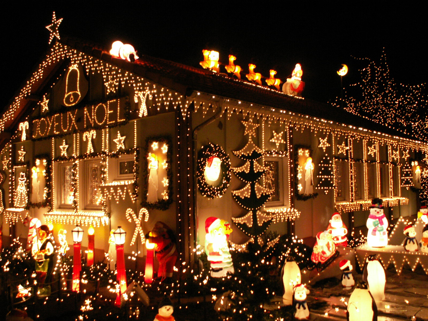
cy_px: 160
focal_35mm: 35
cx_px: 214
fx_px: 433
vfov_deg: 40.7
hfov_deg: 52.6
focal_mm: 5.86
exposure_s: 1/4
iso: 160
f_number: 2.8
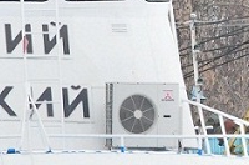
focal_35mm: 1613
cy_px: 101
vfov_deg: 0.8
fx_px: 11120
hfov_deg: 1.3
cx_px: -156
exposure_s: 1/1000
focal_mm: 195
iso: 1000
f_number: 9
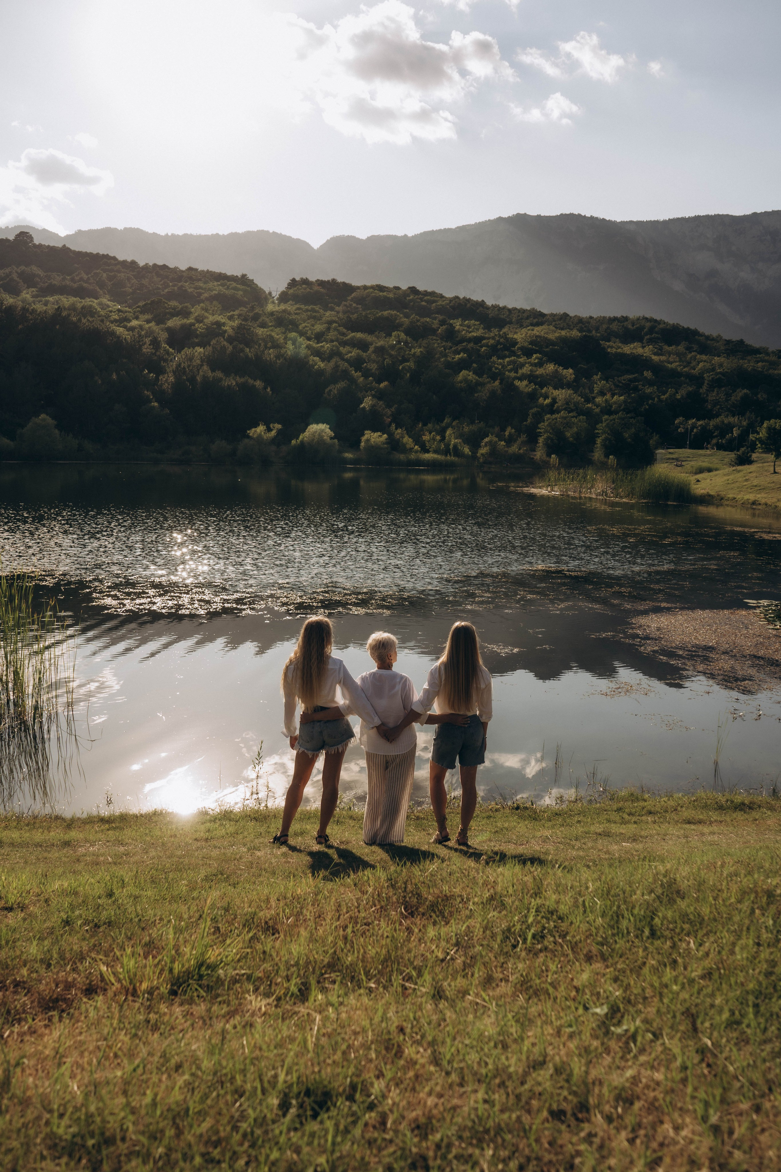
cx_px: 390
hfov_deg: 46.4
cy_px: 586
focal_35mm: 28
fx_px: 911
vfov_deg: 65.5
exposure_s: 1/500
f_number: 7.1
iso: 320
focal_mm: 28
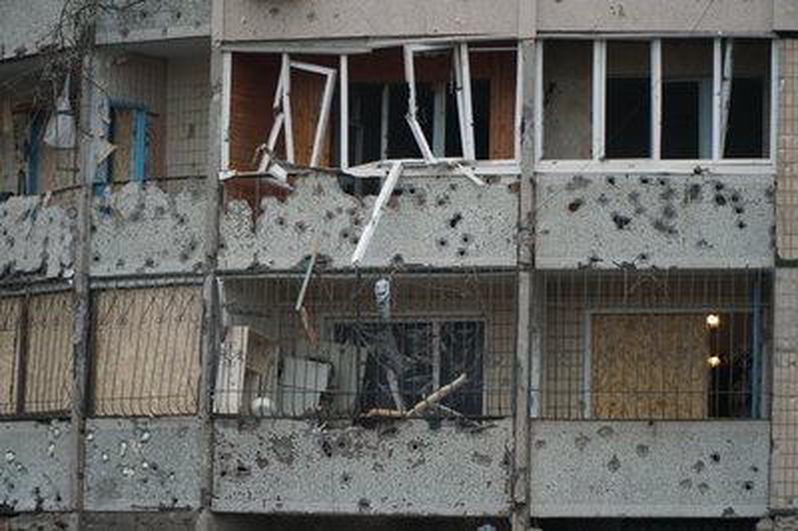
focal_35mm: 156
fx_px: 3455
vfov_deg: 8.8
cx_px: 399
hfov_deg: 13.2
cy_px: 266
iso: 320
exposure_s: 1/200
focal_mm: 104
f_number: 4
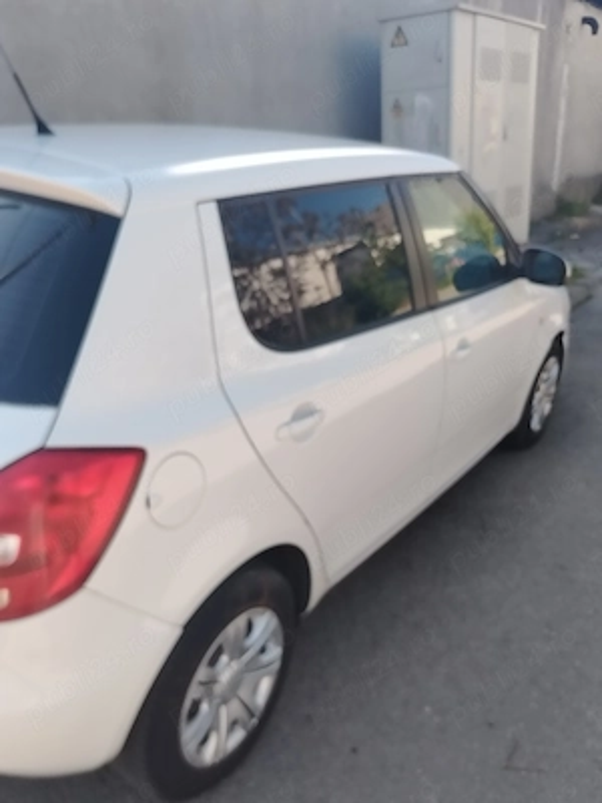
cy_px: 402
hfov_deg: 46.8
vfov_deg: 60.0
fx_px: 696
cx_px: 301
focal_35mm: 30
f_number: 1.75
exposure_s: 1/900
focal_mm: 5.25
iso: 444
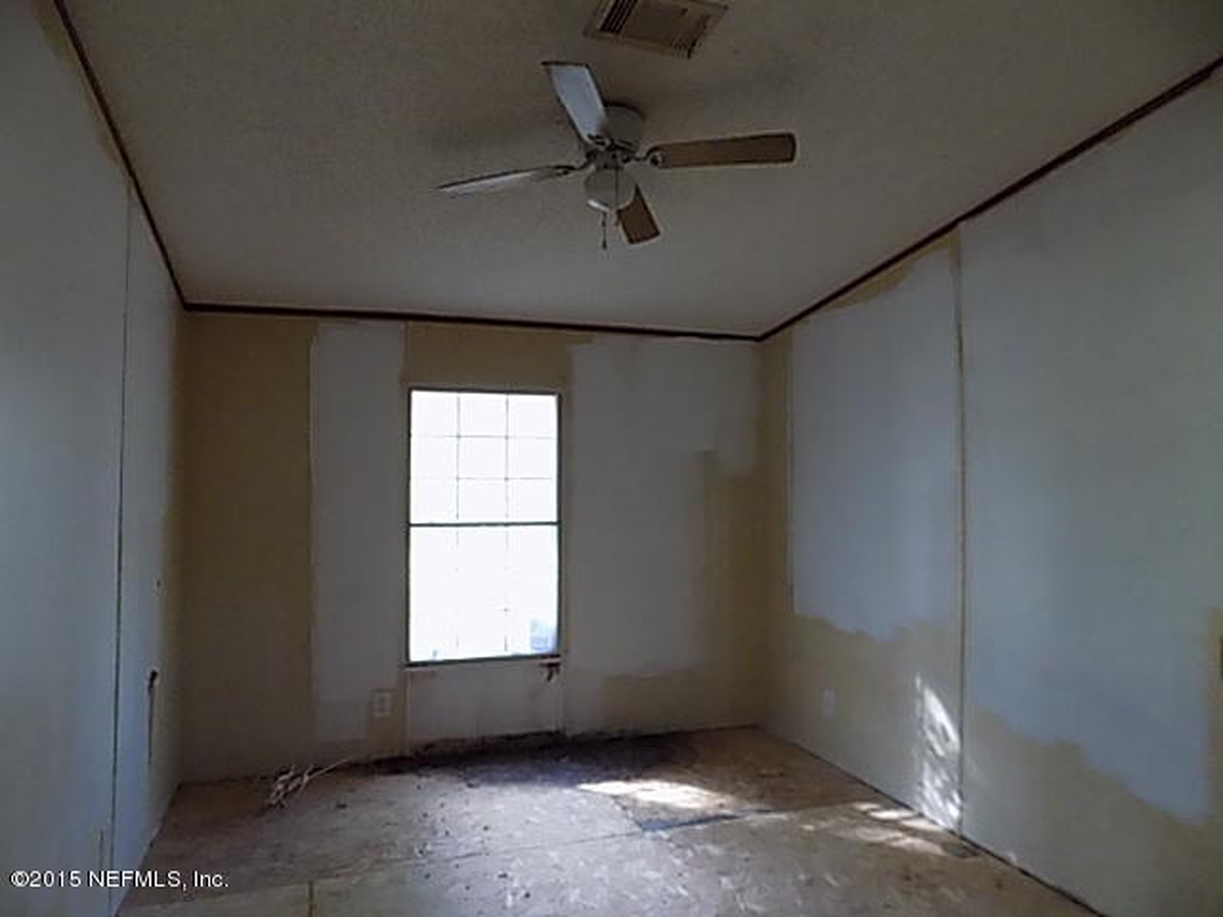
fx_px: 813
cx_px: 612
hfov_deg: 73.9
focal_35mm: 23
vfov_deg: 58.9
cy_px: 458
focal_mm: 4
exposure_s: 1/30
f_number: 3.1
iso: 400
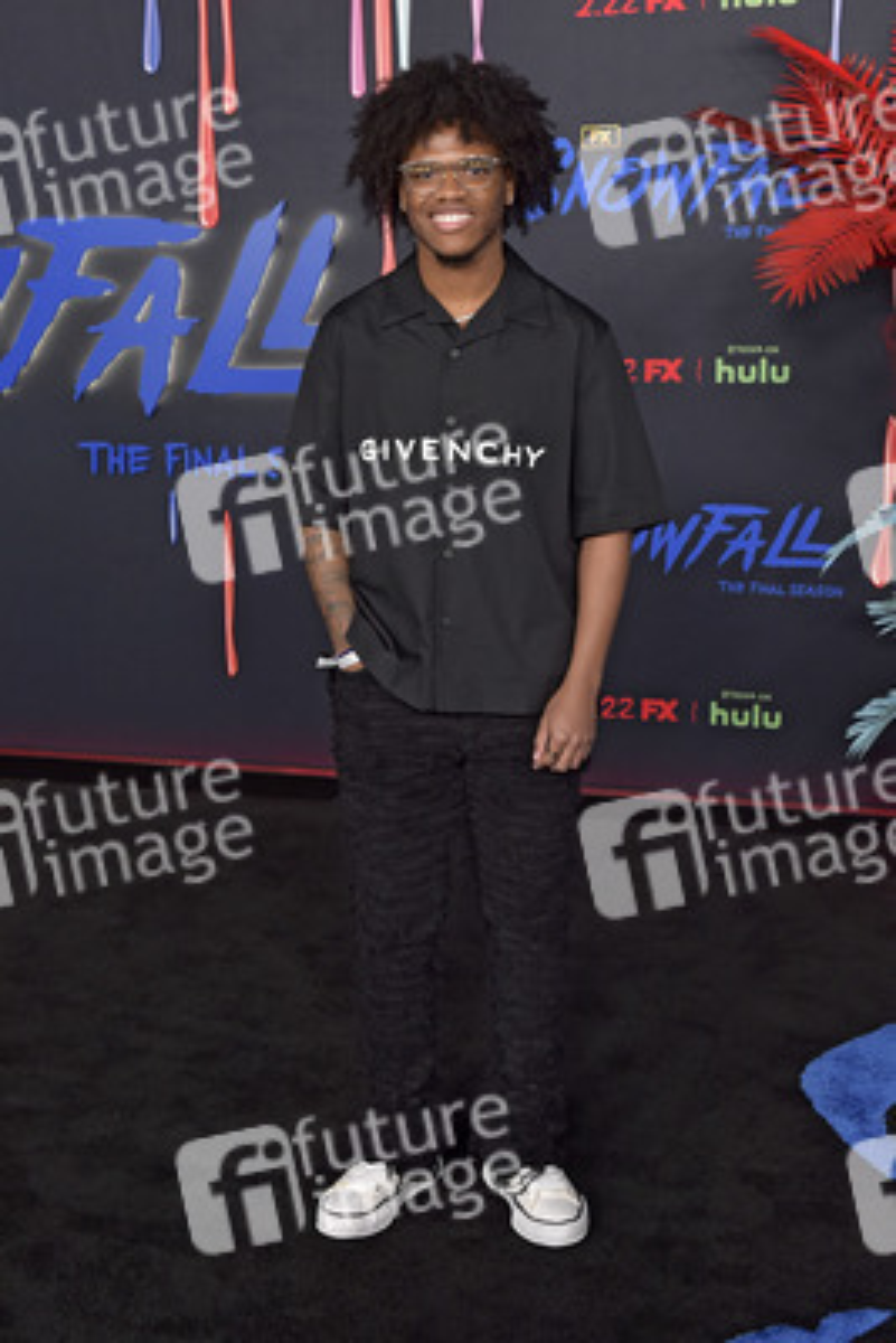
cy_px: 672
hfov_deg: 28.1
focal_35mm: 48
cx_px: 448
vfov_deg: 41.1
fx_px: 1790
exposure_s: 1/250
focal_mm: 48
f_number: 6.3
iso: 2000
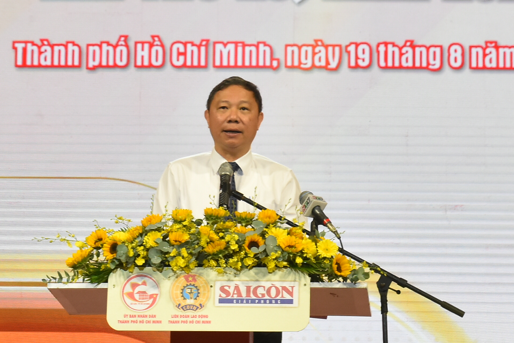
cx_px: 257
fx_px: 1071
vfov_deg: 18.2
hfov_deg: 27.0
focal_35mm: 75
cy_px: 172
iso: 1000
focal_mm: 50
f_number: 5
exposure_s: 1/200
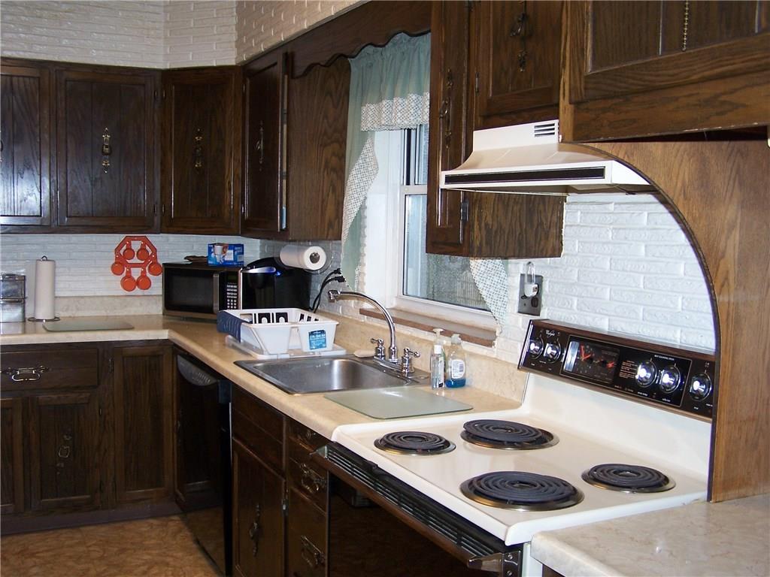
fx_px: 845
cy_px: 288
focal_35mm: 38
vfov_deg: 37.7
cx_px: 385
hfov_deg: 49.0
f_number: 2.8
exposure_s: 1/60
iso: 140
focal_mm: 6.3
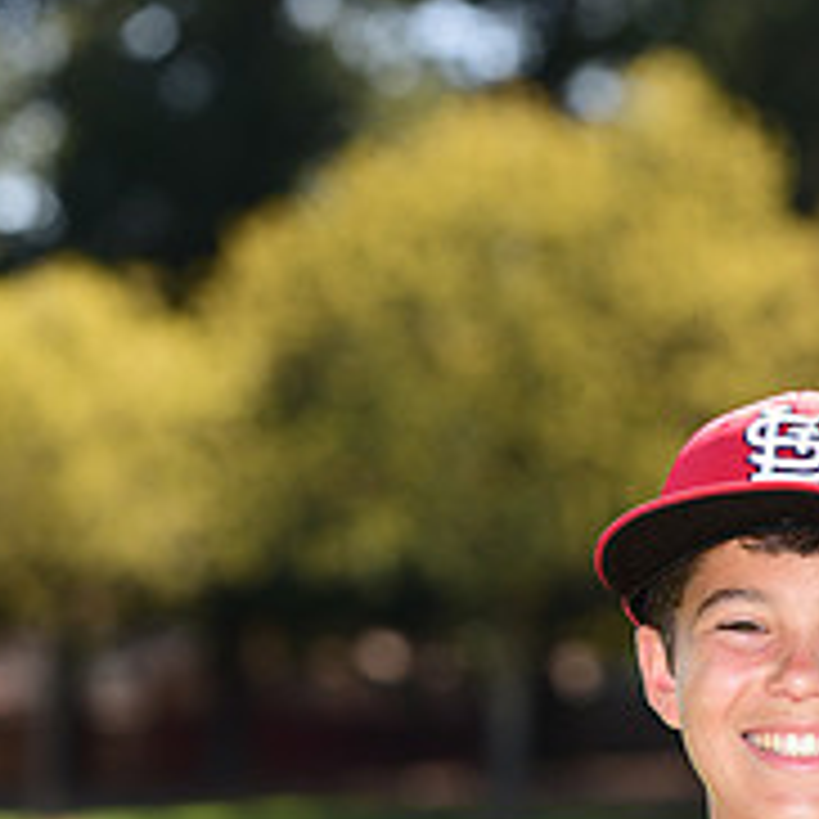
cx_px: 844
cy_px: 994
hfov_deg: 5.0
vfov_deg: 4.9
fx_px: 9449
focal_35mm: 353
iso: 125
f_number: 4.5
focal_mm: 130
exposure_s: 1/320
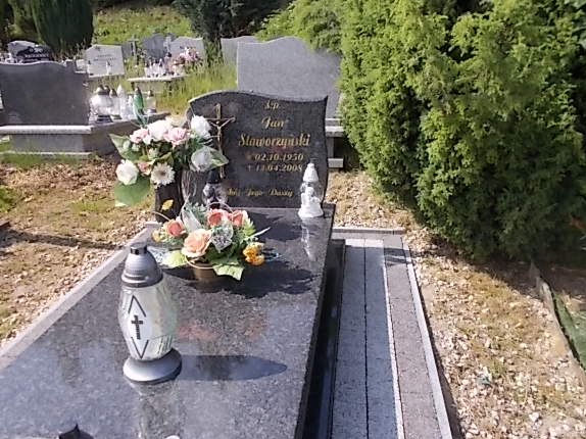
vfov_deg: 48.1
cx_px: 278
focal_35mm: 29
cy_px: 196
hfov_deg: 61.6
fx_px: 491
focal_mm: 4.6
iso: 80
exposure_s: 1/100
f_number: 8
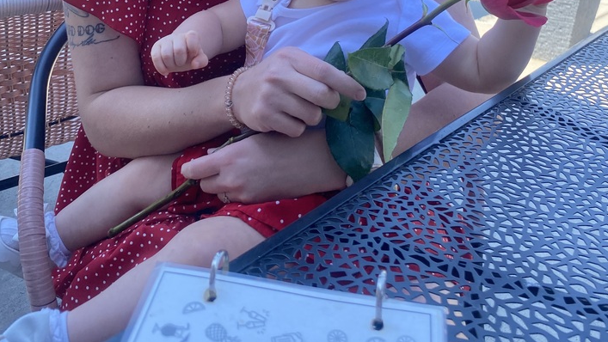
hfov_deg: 49.4
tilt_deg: -15.7
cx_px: 285
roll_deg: -0.7
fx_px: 661
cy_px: -24
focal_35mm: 41
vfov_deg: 26.9
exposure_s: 1/594
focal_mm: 4.25
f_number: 1.8
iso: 32
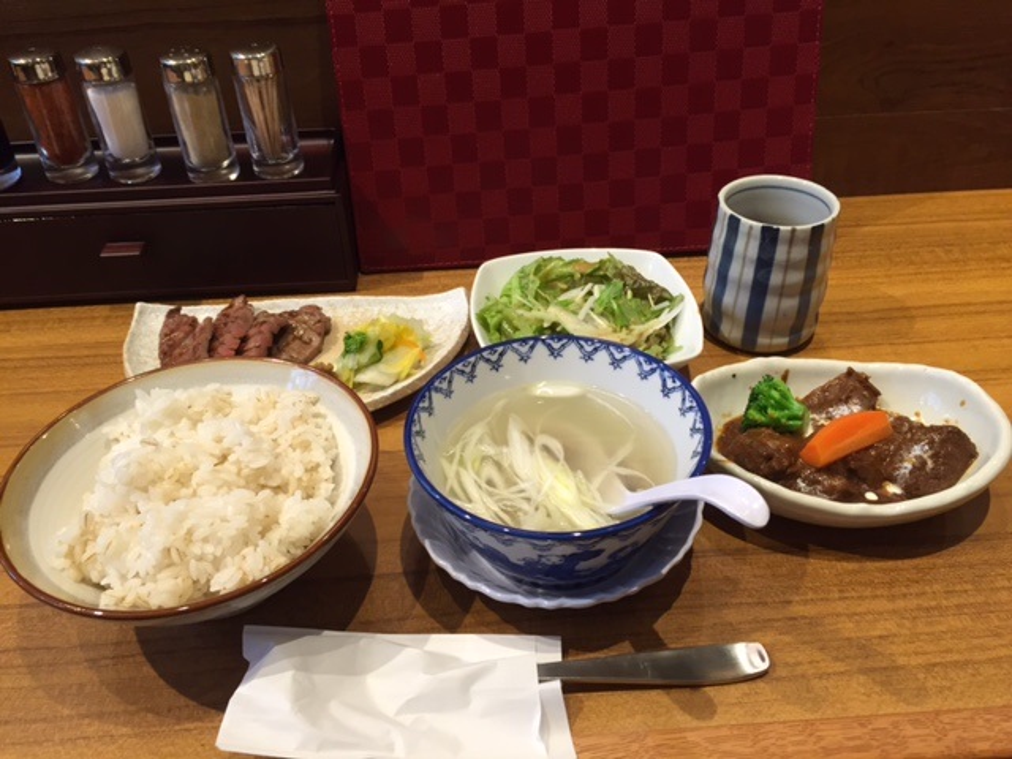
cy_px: 380
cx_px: 506
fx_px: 848
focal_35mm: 29
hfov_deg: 61.7
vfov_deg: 48.2
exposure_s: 1/30
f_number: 2.2
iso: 40
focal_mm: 4.15
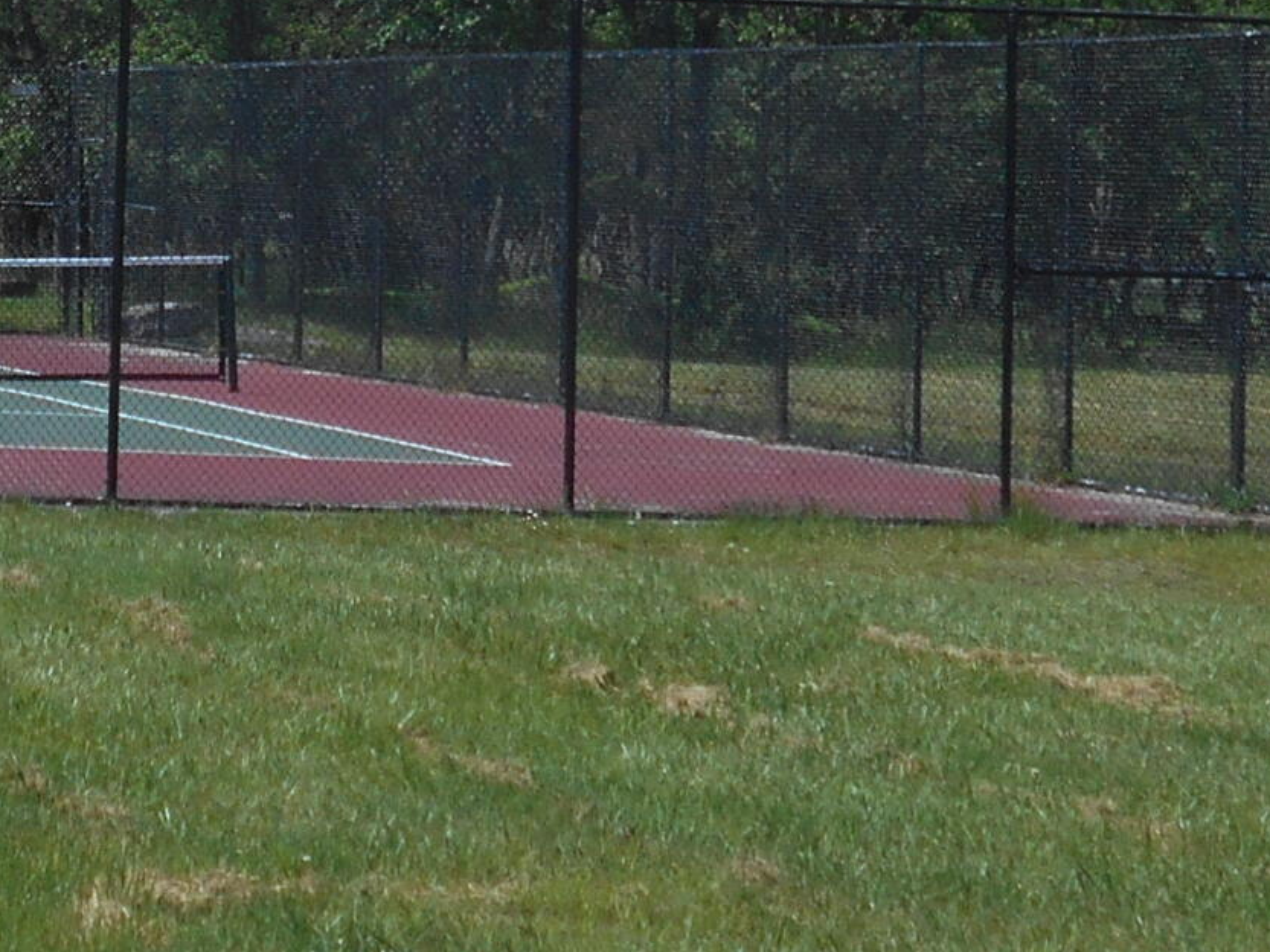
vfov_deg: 8.1
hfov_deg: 10.9
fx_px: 6605
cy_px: -270
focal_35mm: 180
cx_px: -82
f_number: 4.5
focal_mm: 8.8
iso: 80
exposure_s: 1/640
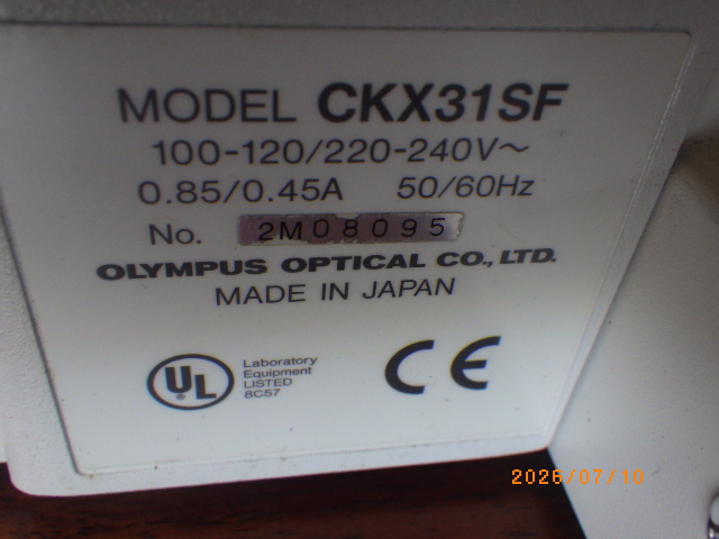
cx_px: 360
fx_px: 706
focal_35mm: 34
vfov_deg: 41.8
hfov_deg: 54.0
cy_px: 270
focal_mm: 6.1
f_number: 3.8
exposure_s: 1/50
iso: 160
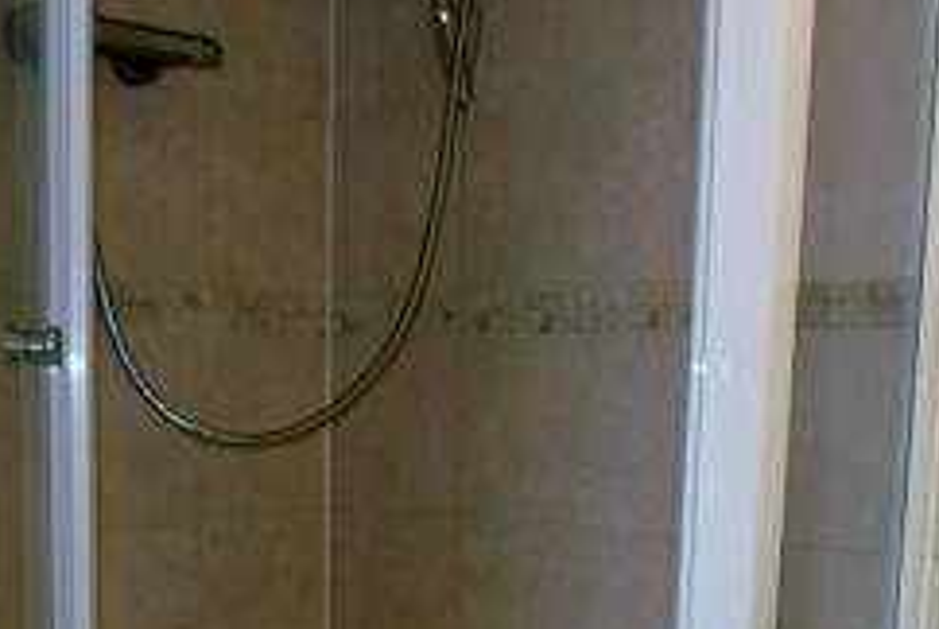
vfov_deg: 21.3
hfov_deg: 33.3
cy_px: 720
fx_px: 1567
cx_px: 398
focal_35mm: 60
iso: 100
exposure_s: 1/30
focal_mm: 5.1
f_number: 2
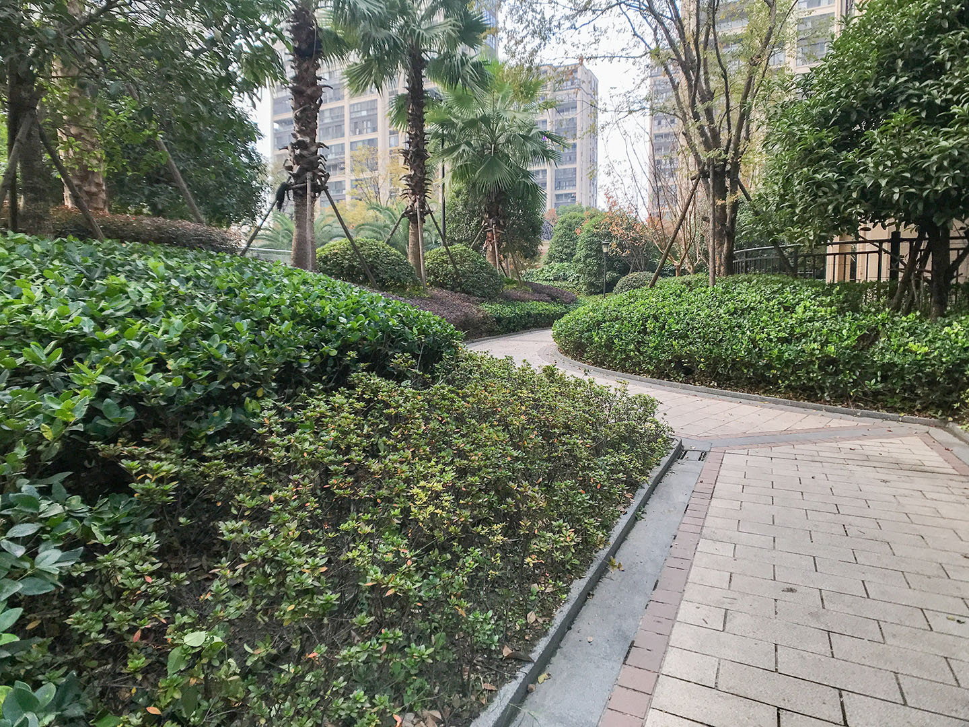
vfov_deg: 49.7
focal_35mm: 28
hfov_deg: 63.4
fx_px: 784
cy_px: 364
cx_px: 484
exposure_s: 1/220
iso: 20
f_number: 1.8
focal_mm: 3.99
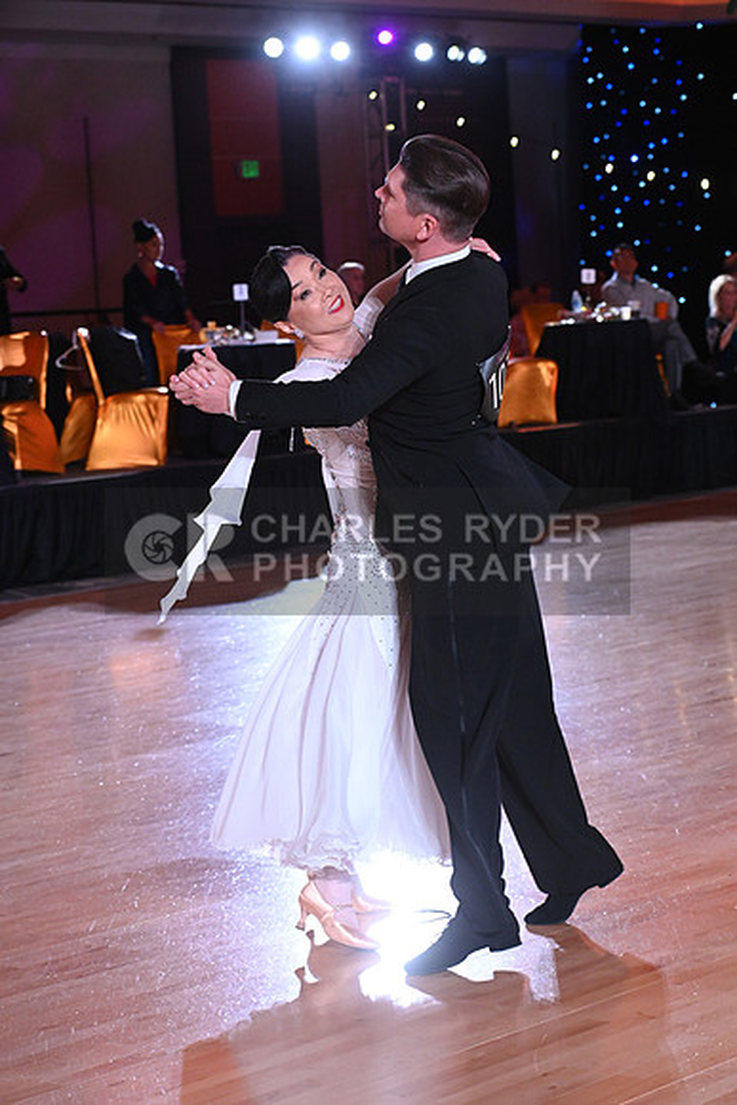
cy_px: 552
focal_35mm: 86
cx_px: 368
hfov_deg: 15.9
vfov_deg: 23.6
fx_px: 2639
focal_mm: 86
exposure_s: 1/400
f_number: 6.3
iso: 5000
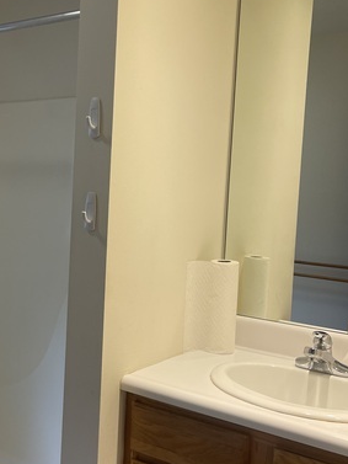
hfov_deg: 30.8
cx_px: 70
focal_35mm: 46
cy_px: 234
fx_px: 616
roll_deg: -2.3
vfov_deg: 41.2
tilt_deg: -5.2
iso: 100
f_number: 1.6
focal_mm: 5.1
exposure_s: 1/120
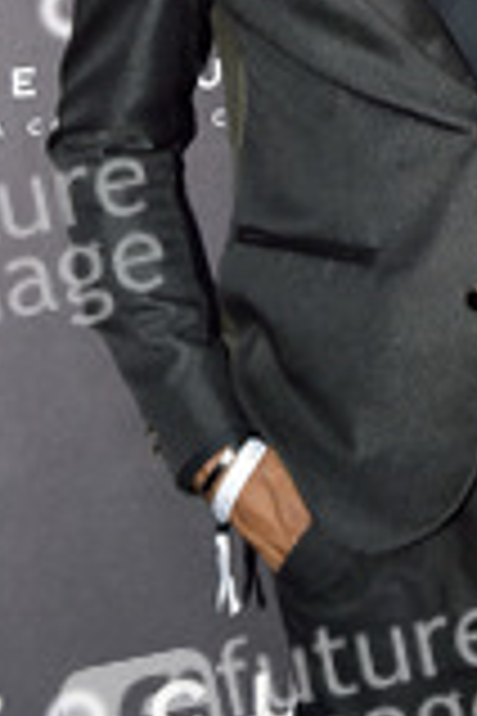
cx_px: 425
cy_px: 41
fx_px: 2504
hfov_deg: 10.8
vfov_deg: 16.0
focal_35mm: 126
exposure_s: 1/320
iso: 500
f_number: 6.3
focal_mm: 50
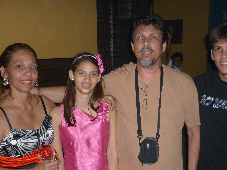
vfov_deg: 33.4
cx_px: 126
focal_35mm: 43
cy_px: 110
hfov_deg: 43.8
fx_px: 282
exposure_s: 1/125
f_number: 2.8
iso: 100
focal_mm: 5.5
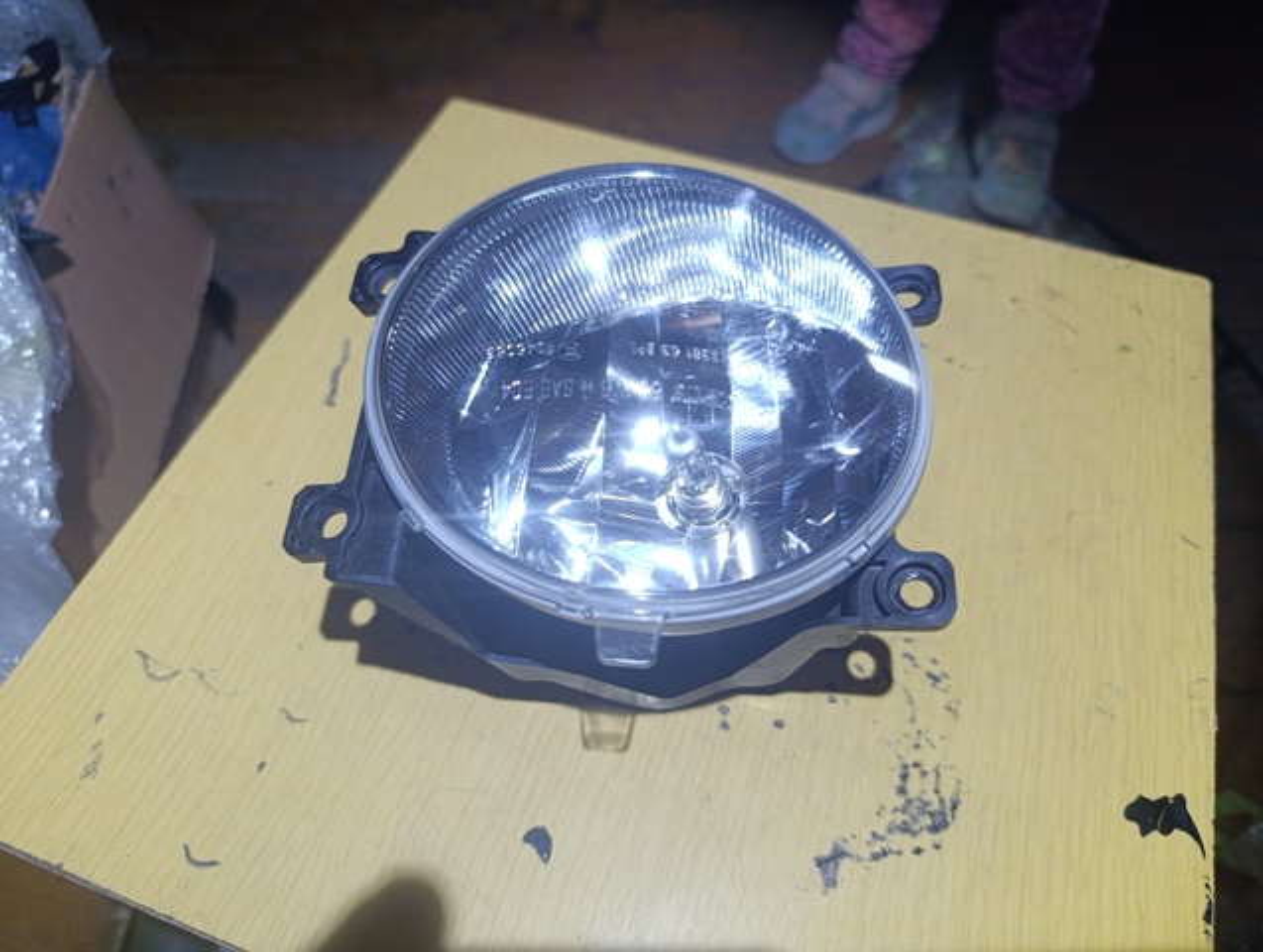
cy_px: 476
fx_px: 841
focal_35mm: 23
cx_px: 632
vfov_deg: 59.0
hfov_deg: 73.8
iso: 125
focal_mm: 6.14
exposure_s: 1/100
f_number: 1.6
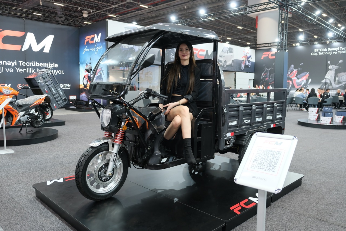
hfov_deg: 63.7
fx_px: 279
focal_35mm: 29
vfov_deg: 45.0
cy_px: 116
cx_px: 173
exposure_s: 1/100
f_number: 2.8
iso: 640
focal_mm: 19.6
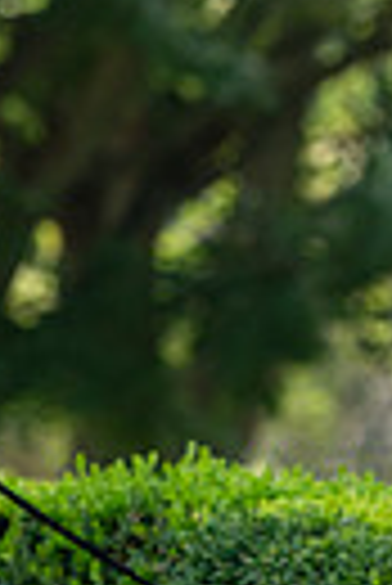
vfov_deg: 3.2
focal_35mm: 641
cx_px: 536
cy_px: 338
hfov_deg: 2.1
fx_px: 10441
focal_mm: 185
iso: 400
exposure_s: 1/800
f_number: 3.2
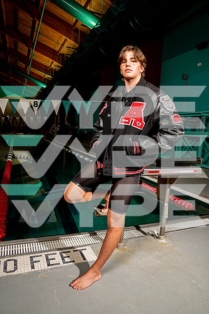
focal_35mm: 24
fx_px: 209
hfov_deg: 53.1
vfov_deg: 73.7
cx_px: 104
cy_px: 157
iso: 400
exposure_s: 1/125
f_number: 6.3
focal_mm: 24
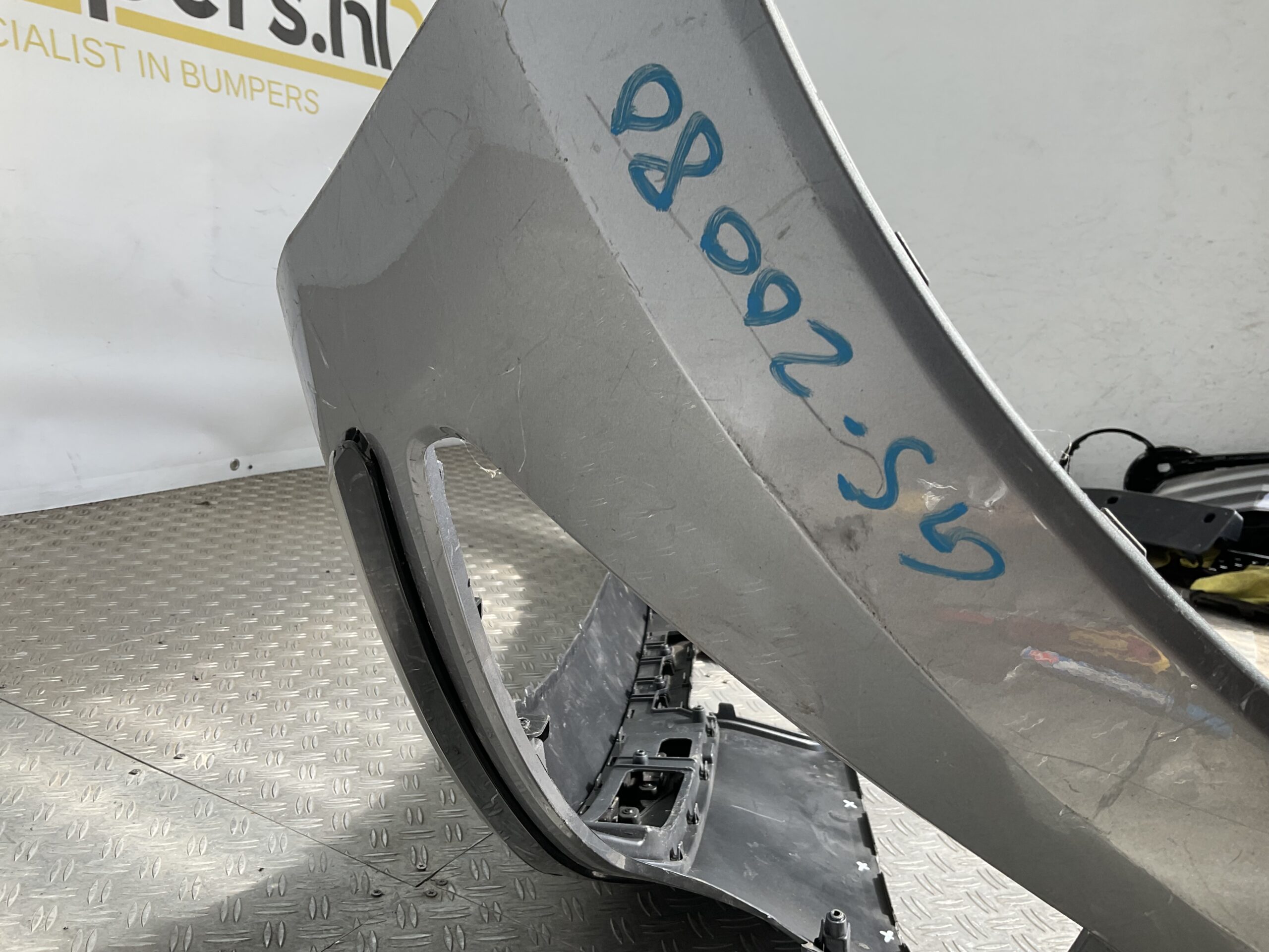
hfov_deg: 61.7
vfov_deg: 48.2
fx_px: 1063
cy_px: 476
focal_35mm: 29
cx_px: 634
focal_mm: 3
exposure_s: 1/279
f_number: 1.8
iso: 16
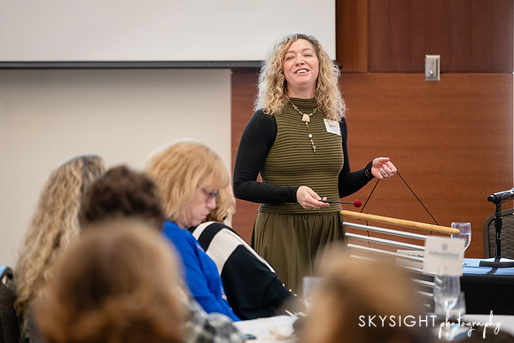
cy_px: 172
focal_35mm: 204
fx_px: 2915
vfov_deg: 6.7
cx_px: 257
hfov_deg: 10.1
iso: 3200
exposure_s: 1/250
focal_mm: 200
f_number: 2.8
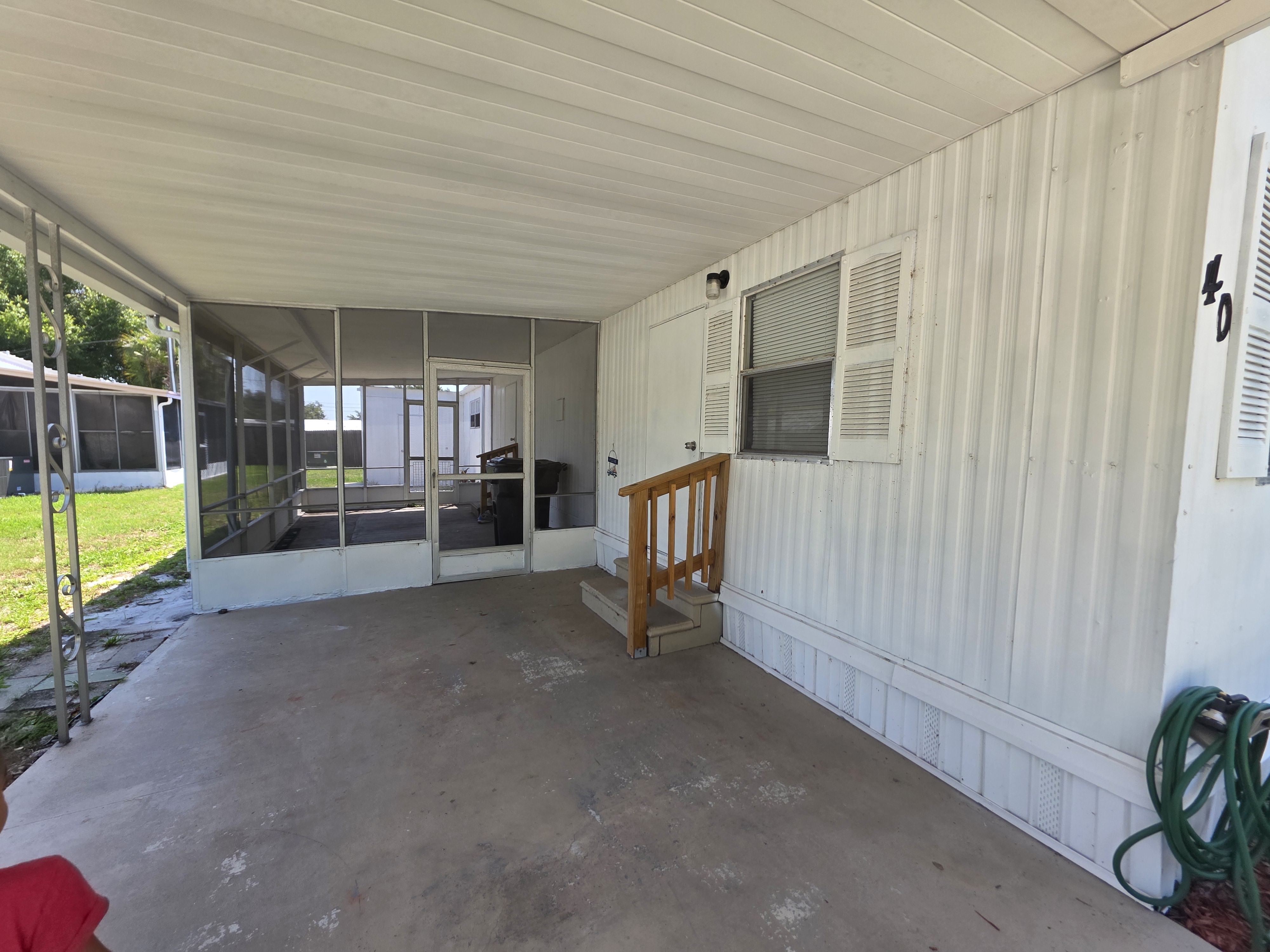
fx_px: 477
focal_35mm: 13
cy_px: 476
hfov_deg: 106.2
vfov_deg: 89.9
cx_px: 635
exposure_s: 1/435
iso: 40
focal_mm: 2.2
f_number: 1.9
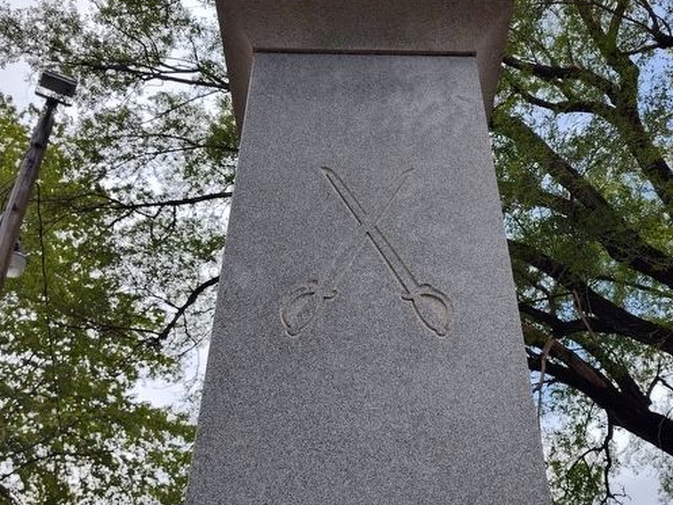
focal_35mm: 37
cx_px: 389
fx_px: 720
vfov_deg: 38.6
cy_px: 282
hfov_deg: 49.9
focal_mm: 5.56
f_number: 1.8
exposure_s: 1/1997
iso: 100
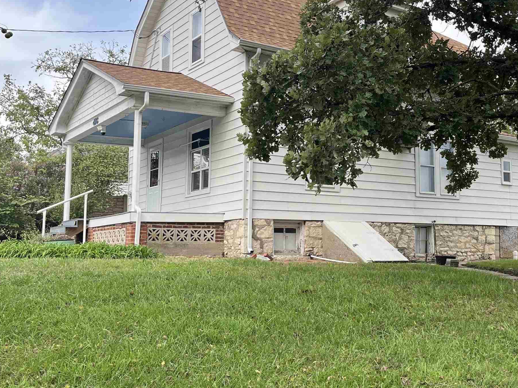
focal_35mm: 44
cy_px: 184
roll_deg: +0.4
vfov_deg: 32.9
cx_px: 394
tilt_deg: +6.3
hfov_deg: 41.6
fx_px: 658
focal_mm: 5.1
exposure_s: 1/1212
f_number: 1.6
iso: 50
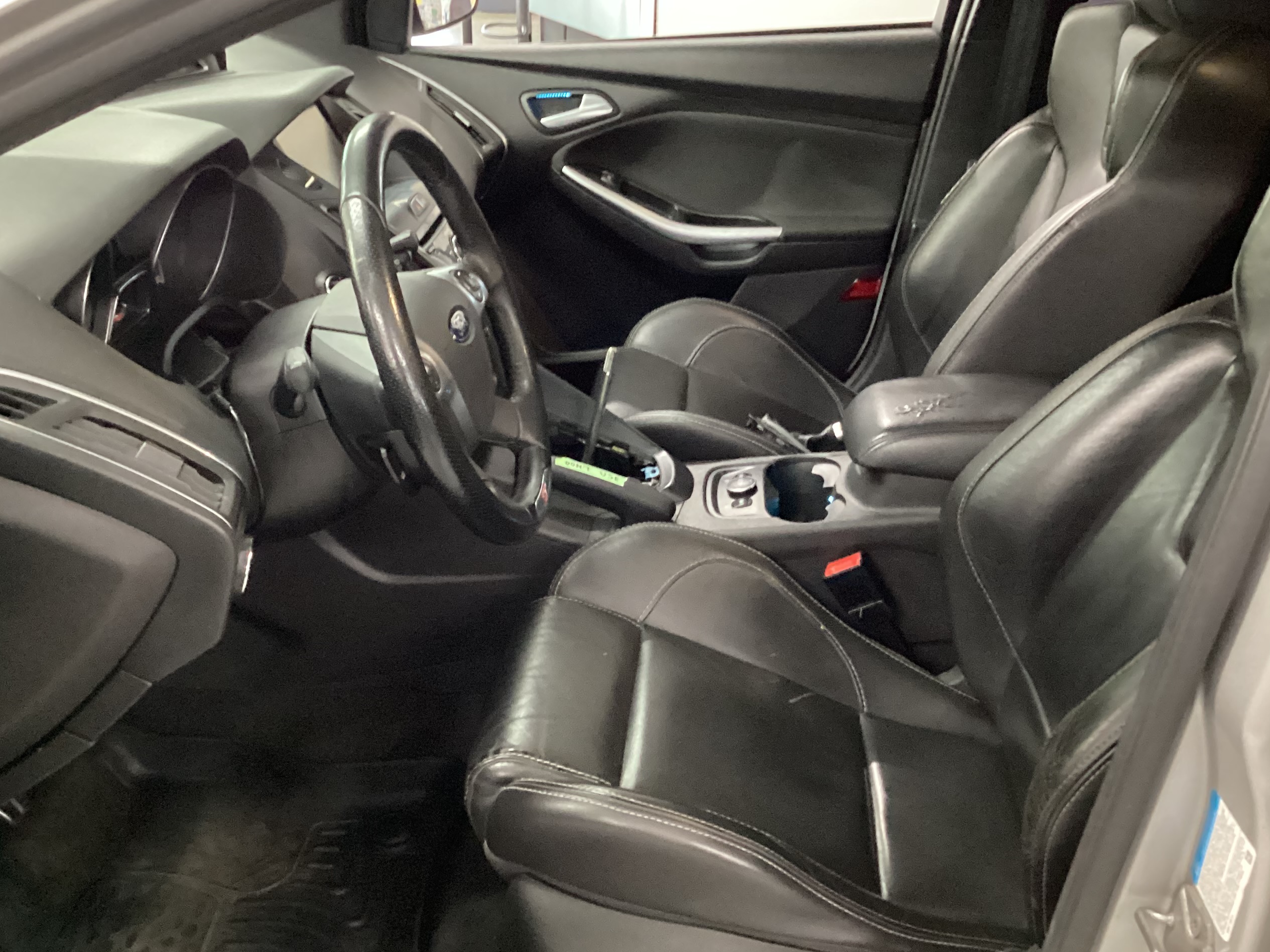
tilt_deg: -26.2
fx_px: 1467
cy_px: 485
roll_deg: -1.9
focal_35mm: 40
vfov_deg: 36.0
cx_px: 651
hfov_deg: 46.8
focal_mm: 3.3
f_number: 2.4
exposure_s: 1/25
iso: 800
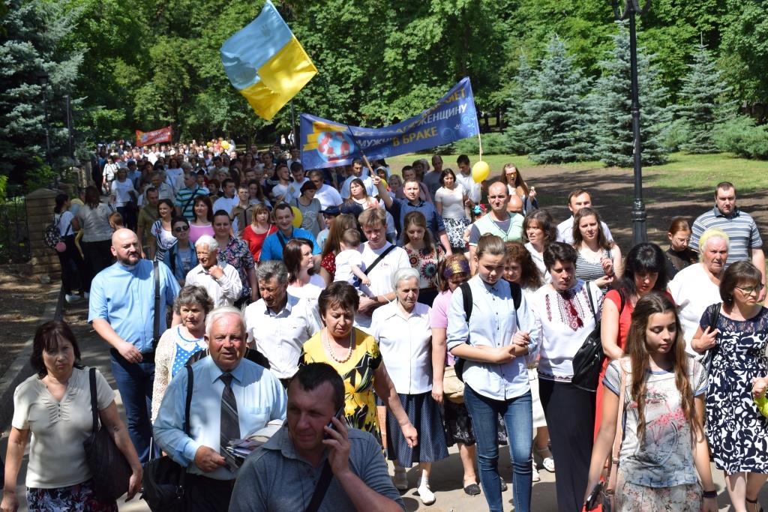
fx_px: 1120
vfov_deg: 25.8
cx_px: 384
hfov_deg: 37.8
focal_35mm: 52
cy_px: 256
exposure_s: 1/500
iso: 200
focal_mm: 35
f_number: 11
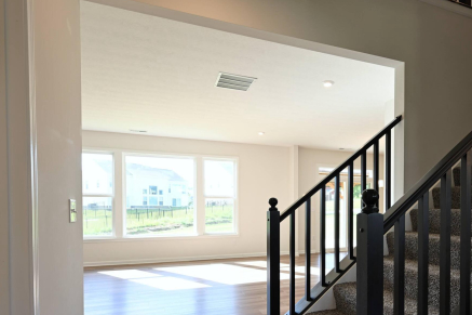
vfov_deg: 52.0
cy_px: 212
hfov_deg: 72.6
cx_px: 294
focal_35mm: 24
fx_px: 315
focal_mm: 14
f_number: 6.3
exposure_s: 1/25
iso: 180
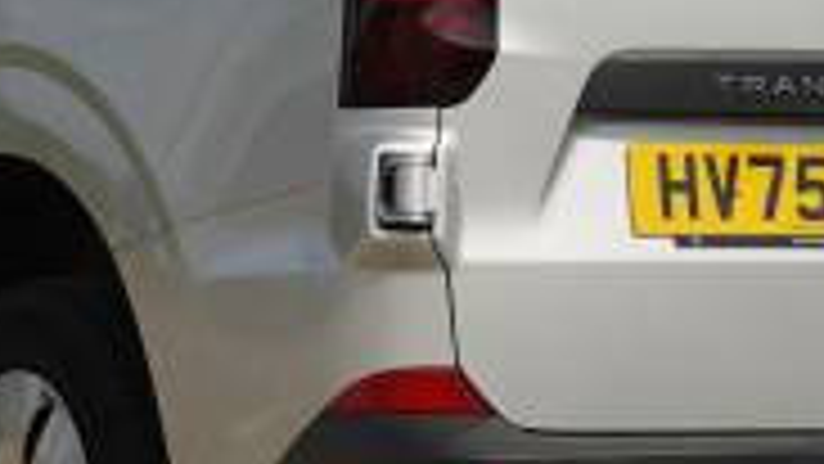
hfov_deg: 9.5
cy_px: -86
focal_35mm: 227
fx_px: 4960
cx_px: 360
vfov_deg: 5.3
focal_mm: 62
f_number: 4.5
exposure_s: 1/500
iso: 100
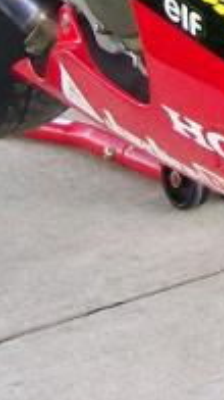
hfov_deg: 5.7
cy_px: -155
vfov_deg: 10.2
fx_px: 2168
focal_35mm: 205
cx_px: 481
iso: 140
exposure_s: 1/67
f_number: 2.7
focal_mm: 6
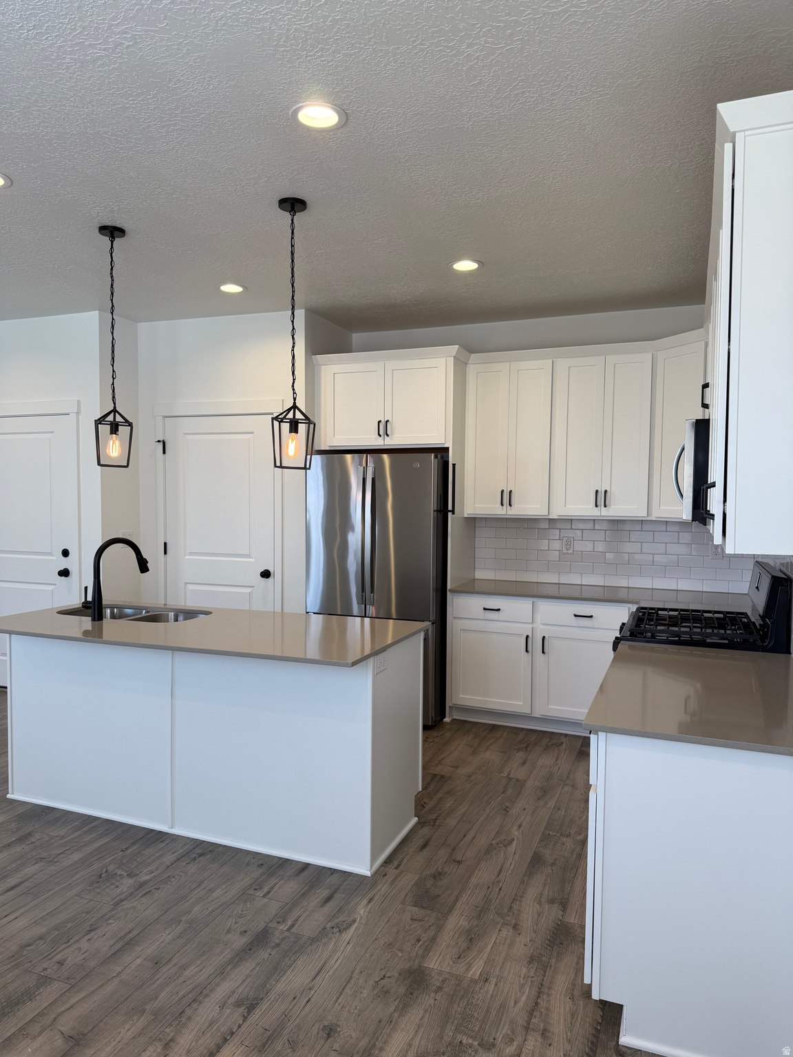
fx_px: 733
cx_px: 396
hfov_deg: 56.8
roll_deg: -0.6
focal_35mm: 24
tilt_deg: -4.2
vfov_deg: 71.6
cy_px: 528
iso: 100
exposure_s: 1/276
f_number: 1.78
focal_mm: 6.76
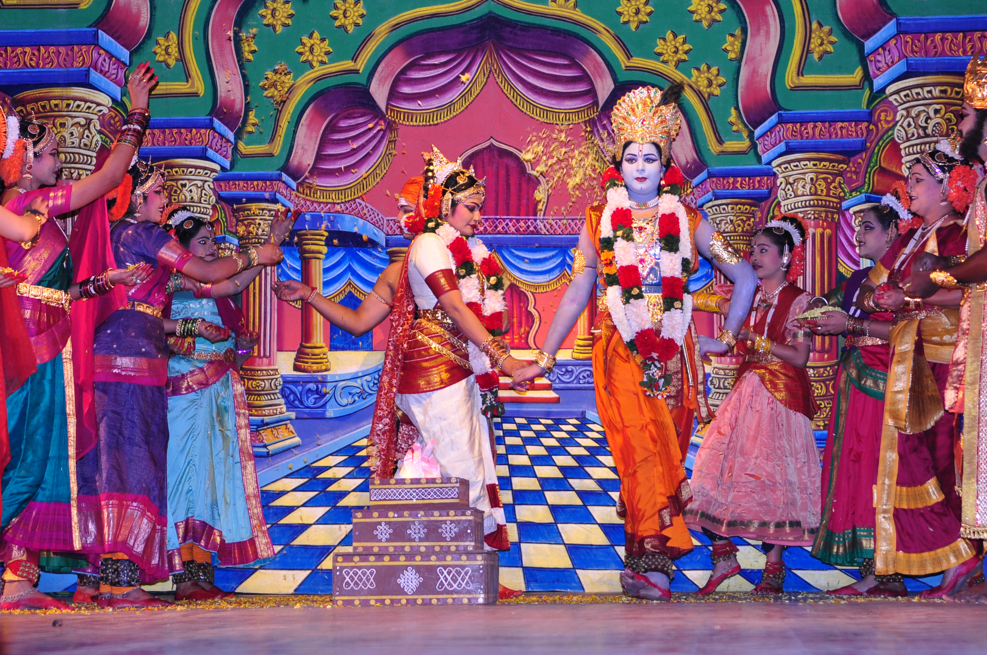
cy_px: 304
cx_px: 500
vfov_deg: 15.0
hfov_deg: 22.5
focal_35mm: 91
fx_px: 2483
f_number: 2.8
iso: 400
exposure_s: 1/125
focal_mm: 45
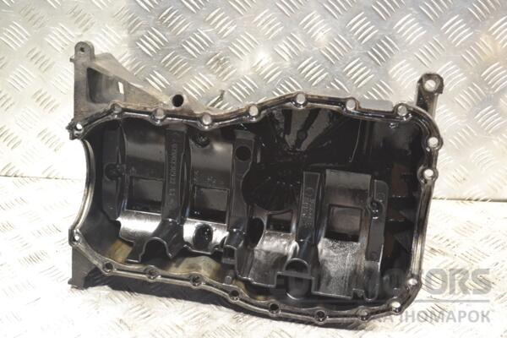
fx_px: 845
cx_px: 254
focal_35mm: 60
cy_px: 169
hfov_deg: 33.4
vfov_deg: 22.6
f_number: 5.3
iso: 3200
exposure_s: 1/125
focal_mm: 40
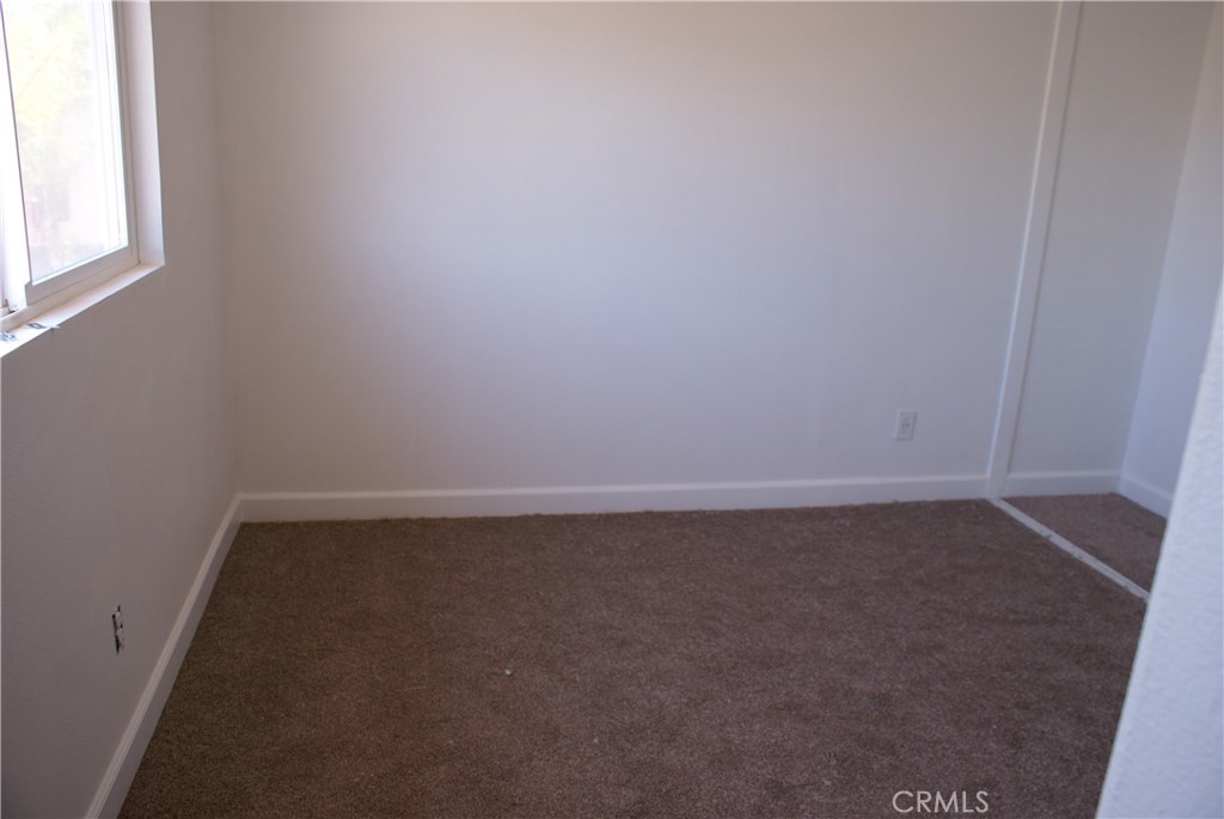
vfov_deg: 48.0
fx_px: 919
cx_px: 612
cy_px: 410
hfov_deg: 67.3
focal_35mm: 27
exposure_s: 1/40
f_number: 4.5
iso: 100
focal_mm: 18
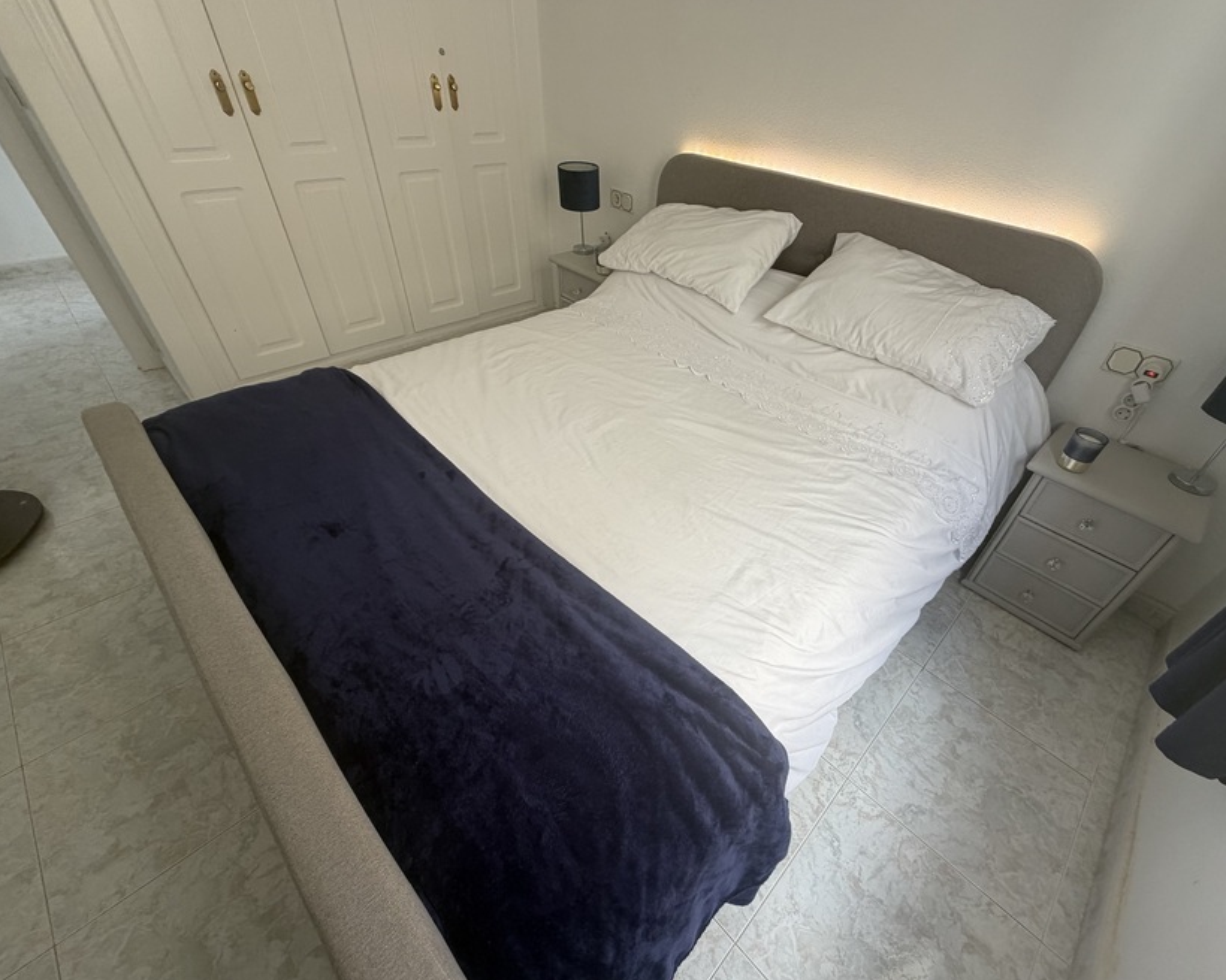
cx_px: 667
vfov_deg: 84.0
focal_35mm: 15
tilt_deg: -39.7
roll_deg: -3.7
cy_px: 501
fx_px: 544
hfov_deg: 96.6
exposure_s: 1/121
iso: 125
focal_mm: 2.22
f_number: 2.2
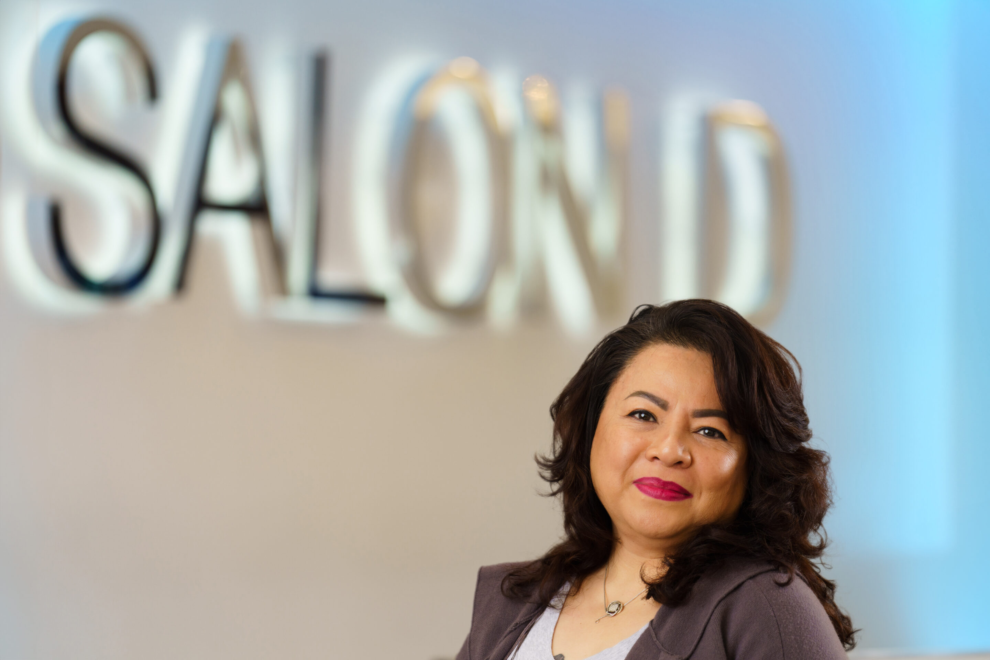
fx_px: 4895
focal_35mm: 178
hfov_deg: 11.5
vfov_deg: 7.7
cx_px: 495
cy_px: 330
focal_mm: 178
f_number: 2.8
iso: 320
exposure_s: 1/160
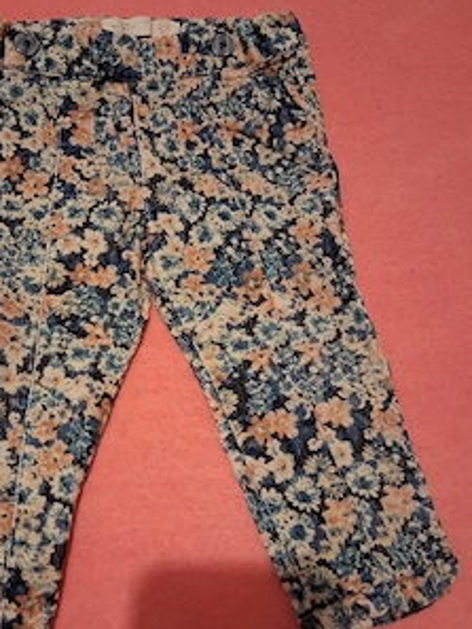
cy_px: 347
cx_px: 163
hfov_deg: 40.3
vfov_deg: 52.5
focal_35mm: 35
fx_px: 636
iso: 800
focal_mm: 3.98
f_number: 1.8
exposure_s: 1/25
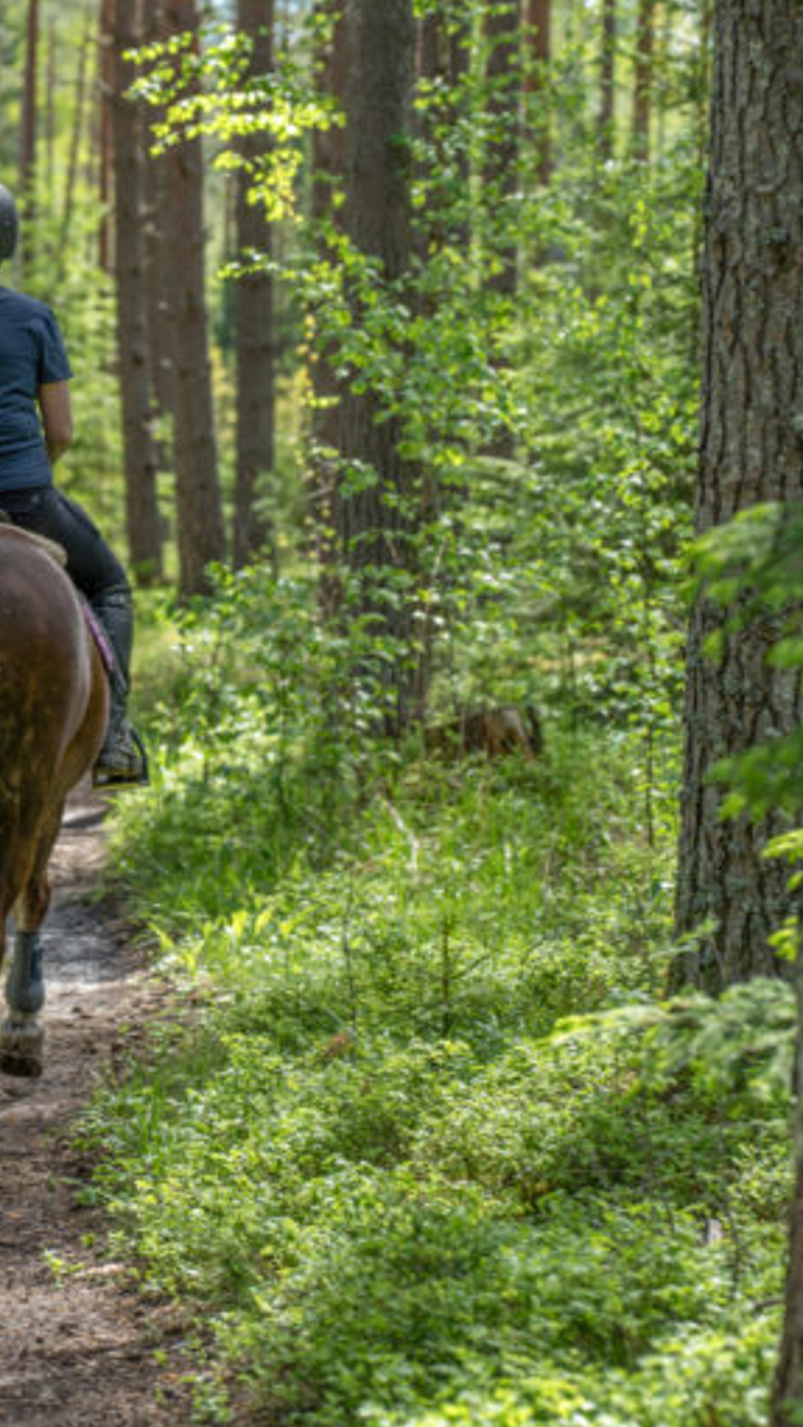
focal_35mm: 150
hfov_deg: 8.0
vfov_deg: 14.3
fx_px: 5676
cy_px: 714
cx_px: -20
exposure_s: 1/200
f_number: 4
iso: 100
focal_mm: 95
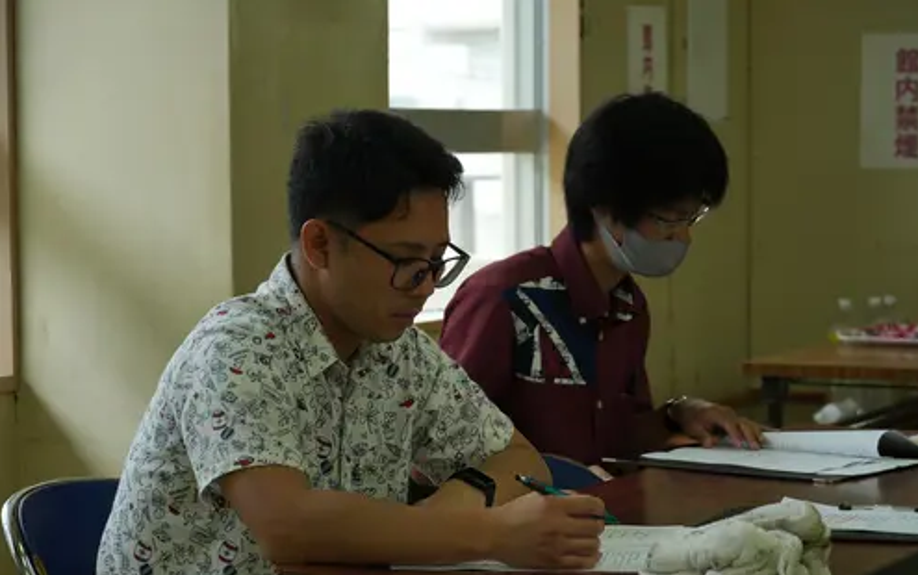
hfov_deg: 19.0
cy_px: 305
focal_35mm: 110
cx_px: 460
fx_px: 2741
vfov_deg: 12.0
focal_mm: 71
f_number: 5.6
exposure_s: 1/125
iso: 400
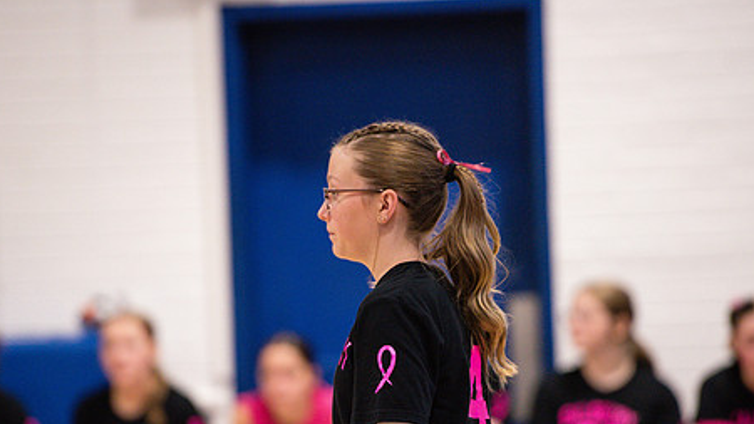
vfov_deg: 4.5
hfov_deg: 8.0
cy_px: 319
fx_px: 5397
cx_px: 343
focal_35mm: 270
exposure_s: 1/400
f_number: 2.8
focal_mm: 200
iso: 2200
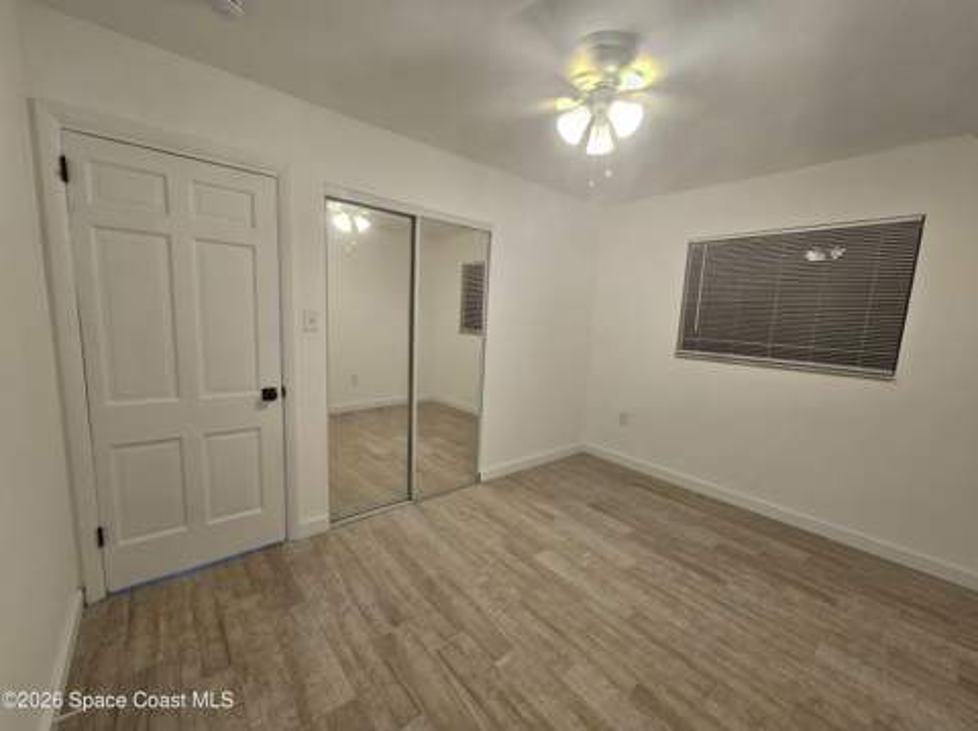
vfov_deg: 89.8
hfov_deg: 106.2
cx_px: 489
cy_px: 366
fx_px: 367
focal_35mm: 13
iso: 160
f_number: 2.2
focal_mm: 2.2
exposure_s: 1/60
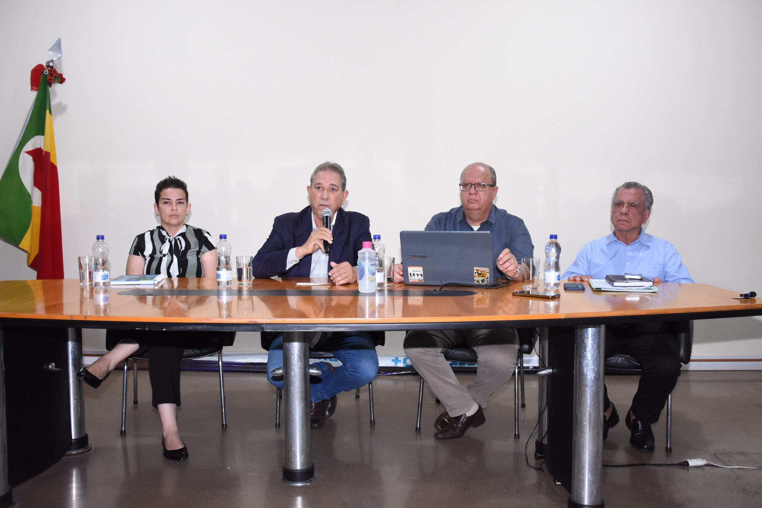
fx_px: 699
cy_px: 254
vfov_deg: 40.0
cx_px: 381
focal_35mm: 33
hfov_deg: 57.2
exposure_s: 1/250
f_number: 3.5
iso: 2000
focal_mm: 22
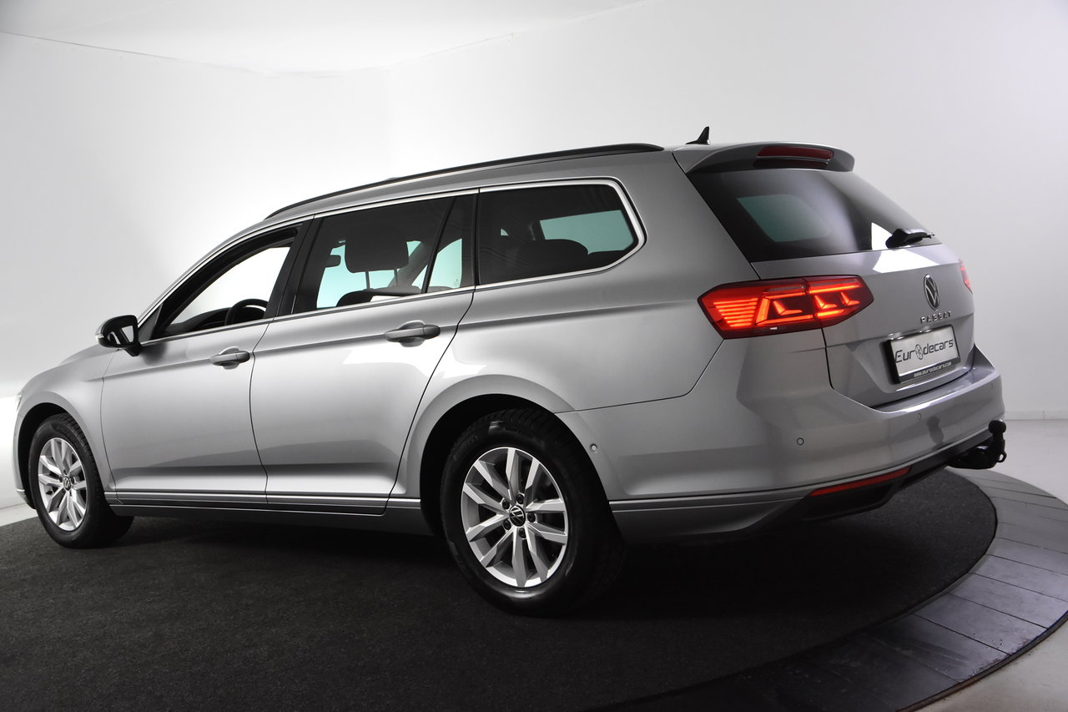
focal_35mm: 39
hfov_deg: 49.6
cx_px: 534
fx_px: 1157
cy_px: 356
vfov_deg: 34.2
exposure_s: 1/125
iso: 1600
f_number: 5.6
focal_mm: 26
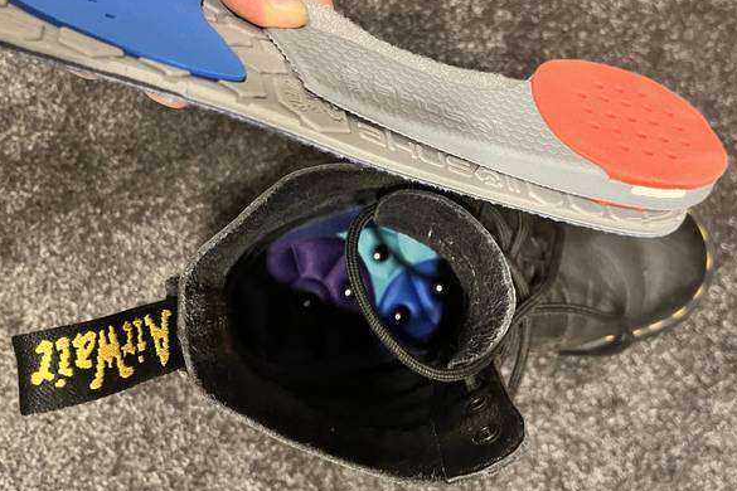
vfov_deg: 35.8
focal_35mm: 37
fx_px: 757
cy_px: 189
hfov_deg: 51.4
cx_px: 460
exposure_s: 1/33
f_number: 1.6
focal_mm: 5.1
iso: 640
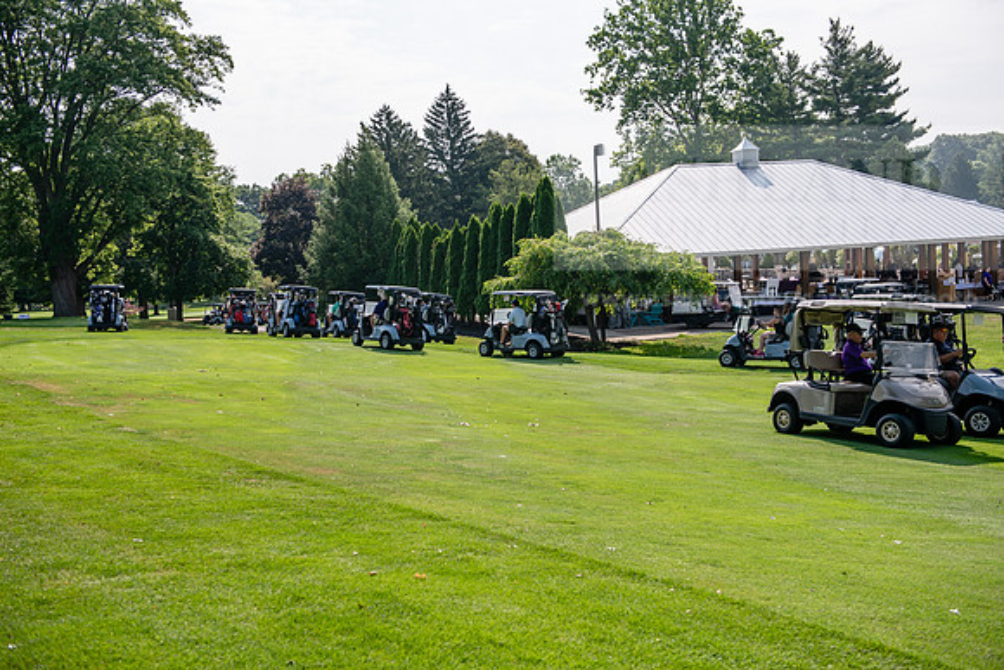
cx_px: 502
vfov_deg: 30.5
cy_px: 335
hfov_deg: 44.5
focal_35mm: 44
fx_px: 1227
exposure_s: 1/640
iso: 64
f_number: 4
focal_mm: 44
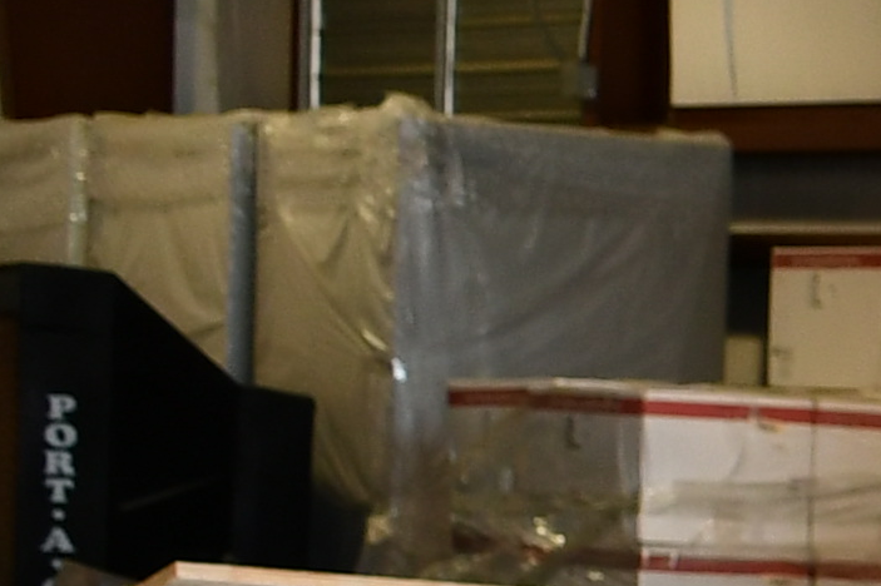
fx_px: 5234
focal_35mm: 214
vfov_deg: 6.3
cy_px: 915
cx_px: 2654
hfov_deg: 8.2
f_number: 4
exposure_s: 1/60
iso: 280
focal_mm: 18
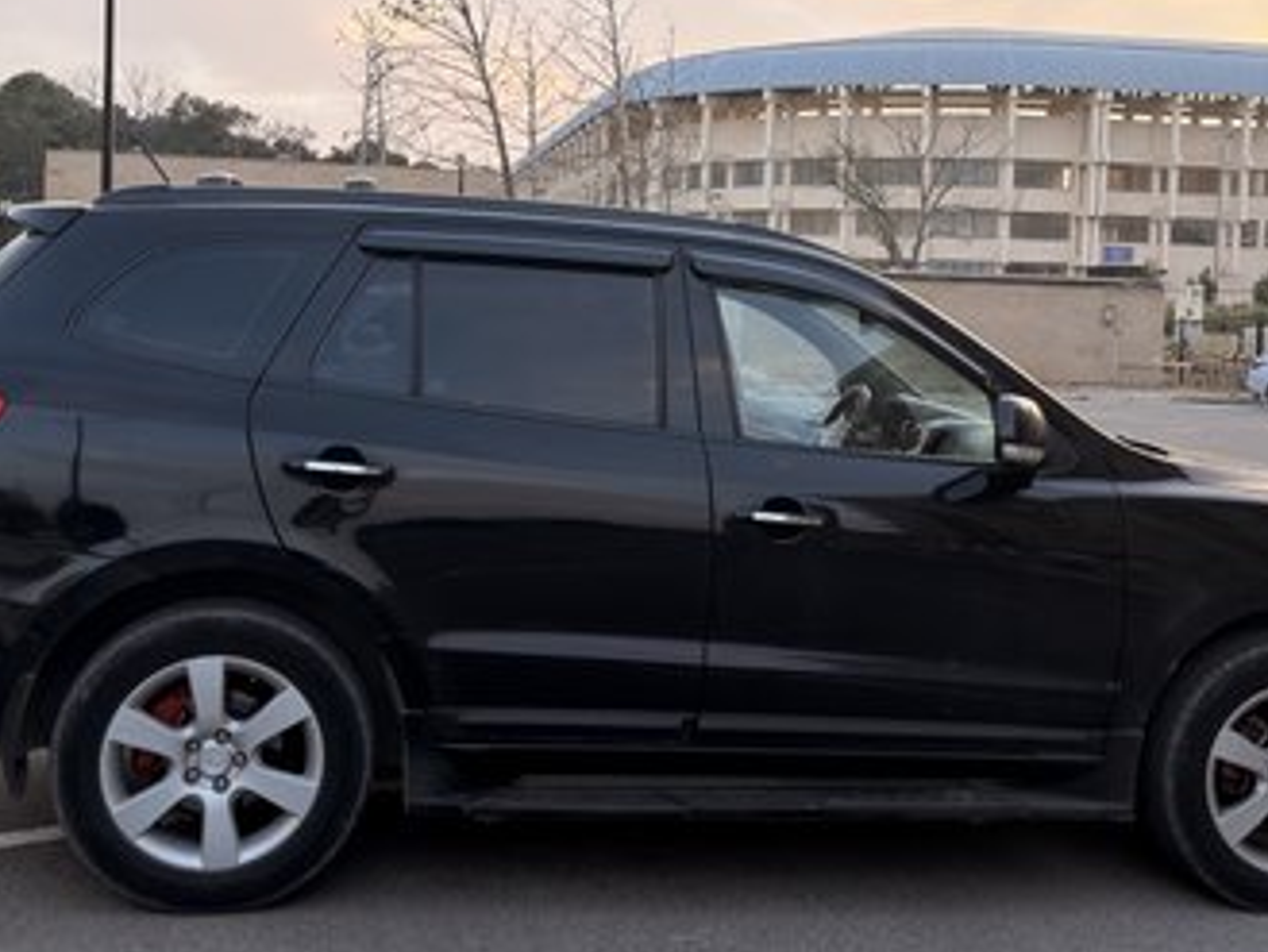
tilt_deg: -2.9
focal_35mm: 51
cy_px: 393
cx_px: 705
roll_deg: -1.8
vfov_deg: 28.5
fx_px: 1869
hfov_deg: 37.4
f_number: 1.78
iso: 64
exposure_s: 1/222
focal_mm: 6.76
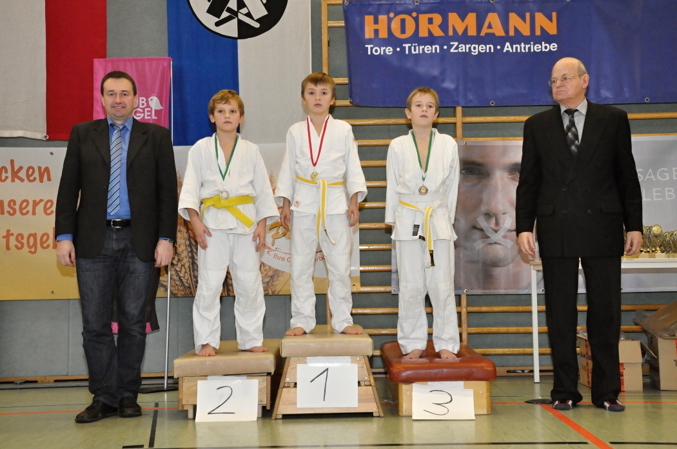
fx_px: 901
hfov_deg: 41.2
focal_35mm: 48
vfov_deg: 28.0
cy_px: 224
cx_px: 338
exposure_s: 1/80
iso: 2000
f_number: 7.1
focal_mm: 32
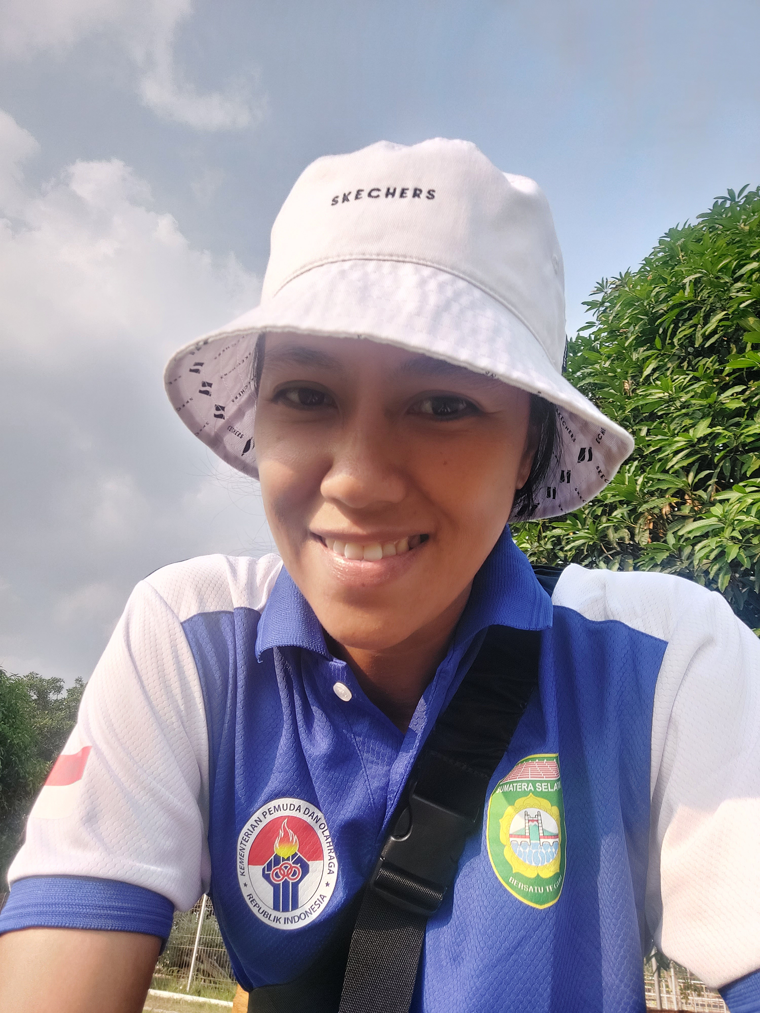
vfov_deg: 69.4
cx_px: 380
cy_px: 506
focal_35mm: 25
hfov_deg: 54.9
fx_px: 732
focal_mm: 3.72
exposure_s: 1/323
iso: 40
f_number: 2.2
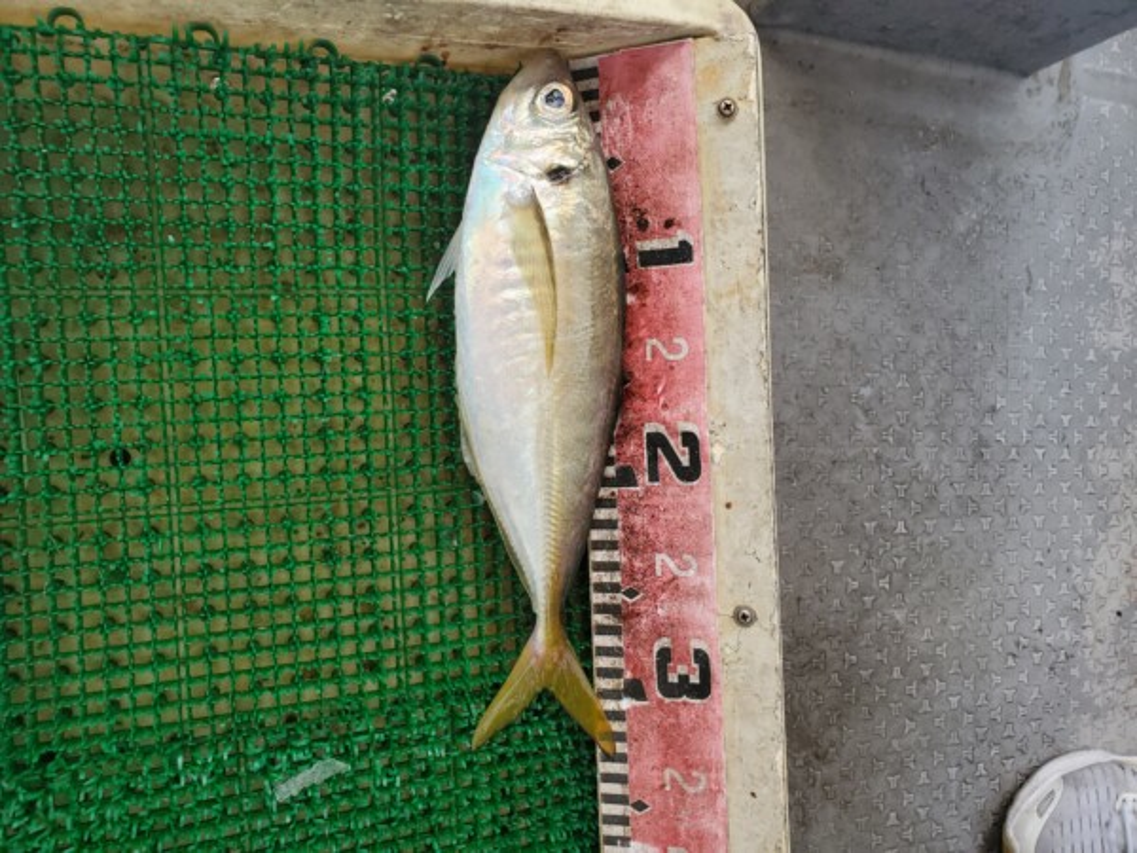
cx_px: 568
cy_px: 426
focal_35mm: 26
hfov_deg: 67.3
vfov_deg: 53.1
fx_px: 854
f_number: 2.4
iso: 50
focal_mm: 4.3
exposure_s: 1/185
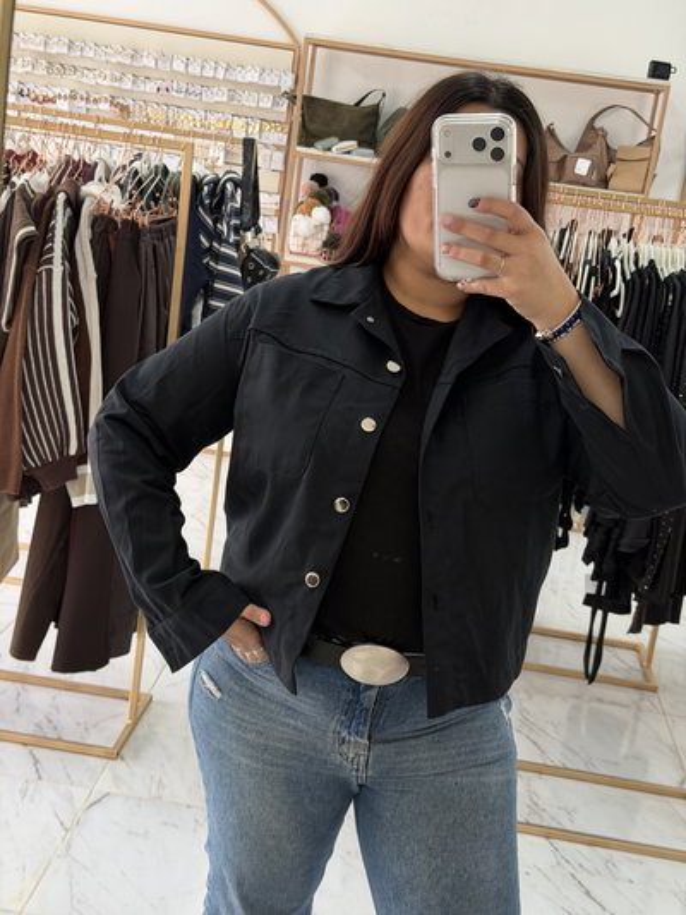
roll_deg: -7.6
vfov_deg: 39.6
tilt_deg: -14.0
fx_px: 1268
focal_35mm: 48
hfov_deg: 30.3
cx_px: 343
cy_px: 458
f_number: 1.78
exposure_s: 1/60
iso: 100
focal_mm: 6.76
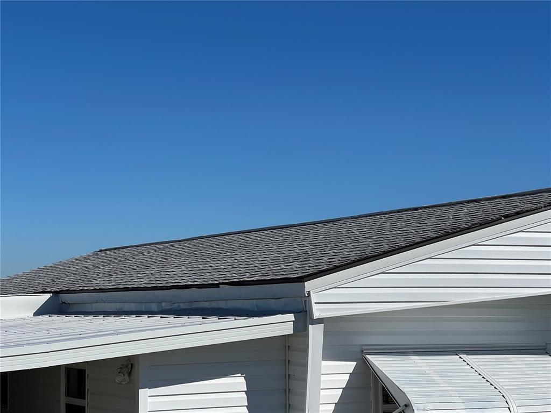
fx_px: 1226
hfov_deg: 25.3
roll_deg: +0.3
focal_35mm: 77
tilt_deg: +4.8
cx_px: 276
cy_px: 206
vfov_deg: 19.1
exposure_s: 1/1908
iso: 32
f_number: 2.8
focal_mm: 9
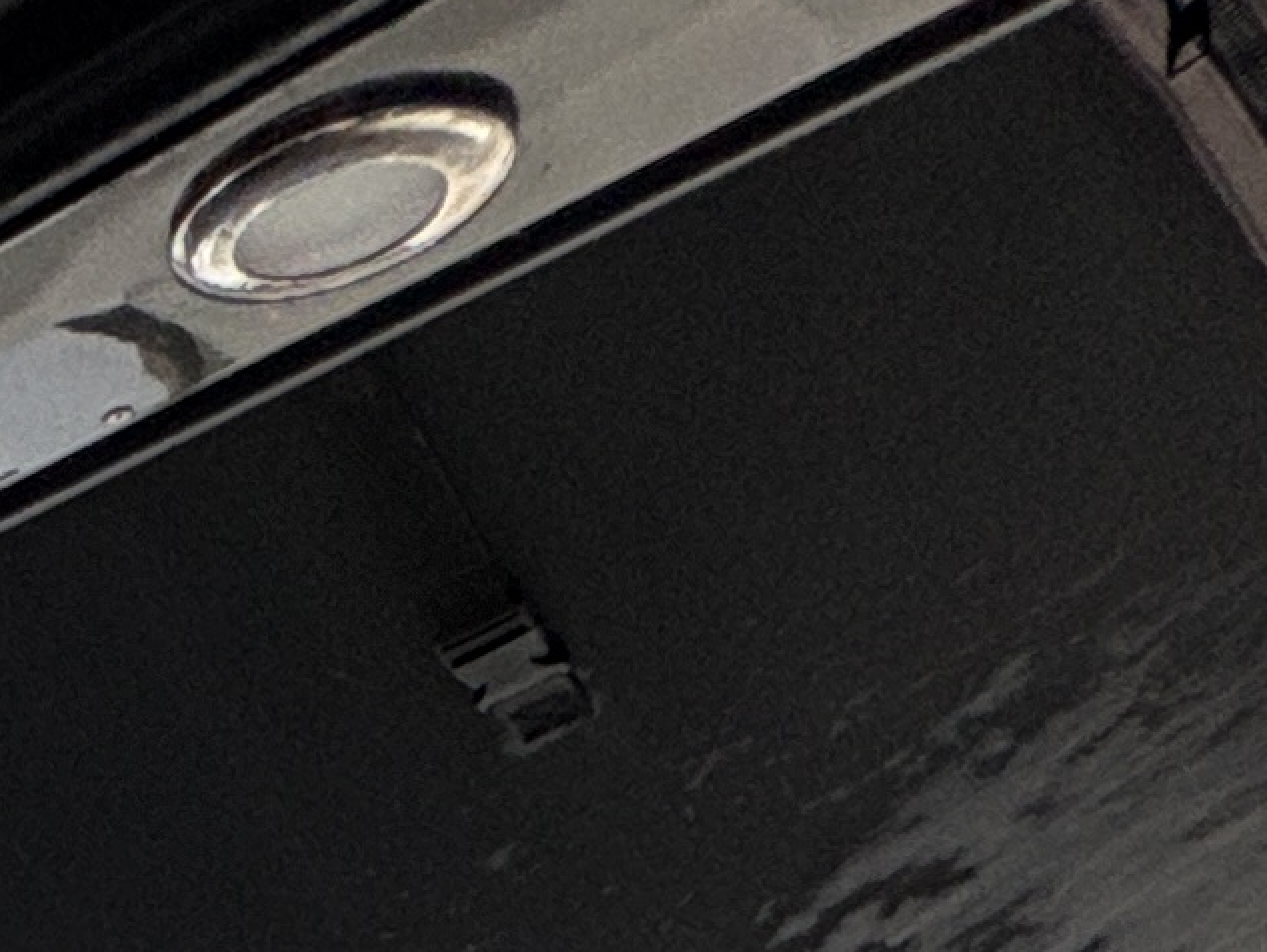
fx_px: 3259
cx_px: -1799
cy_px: 2746
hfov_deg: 14.4
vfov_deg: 11.3
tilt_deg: -5.0
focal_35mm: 89
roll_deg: +0.2
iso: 50
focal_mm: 2.22
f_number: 2.2
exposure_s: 1/2342
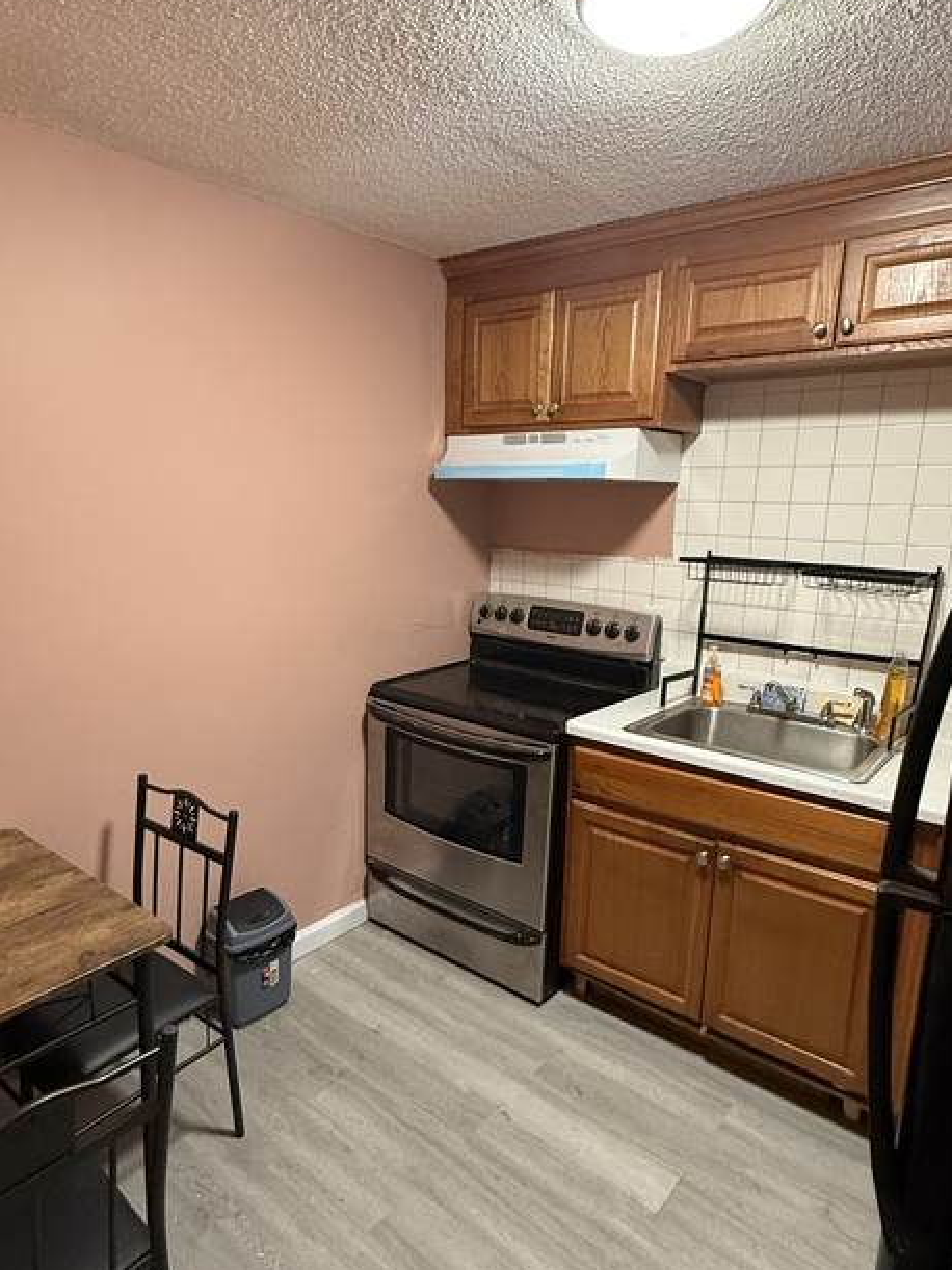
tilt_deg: -11.2
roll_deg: -1.5
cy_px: 667
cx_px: 447
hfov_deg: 61.0
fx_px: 807
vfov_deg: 76.3
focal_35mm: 22
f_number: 2.2
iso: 500
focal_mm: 2.22
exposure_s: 1/60
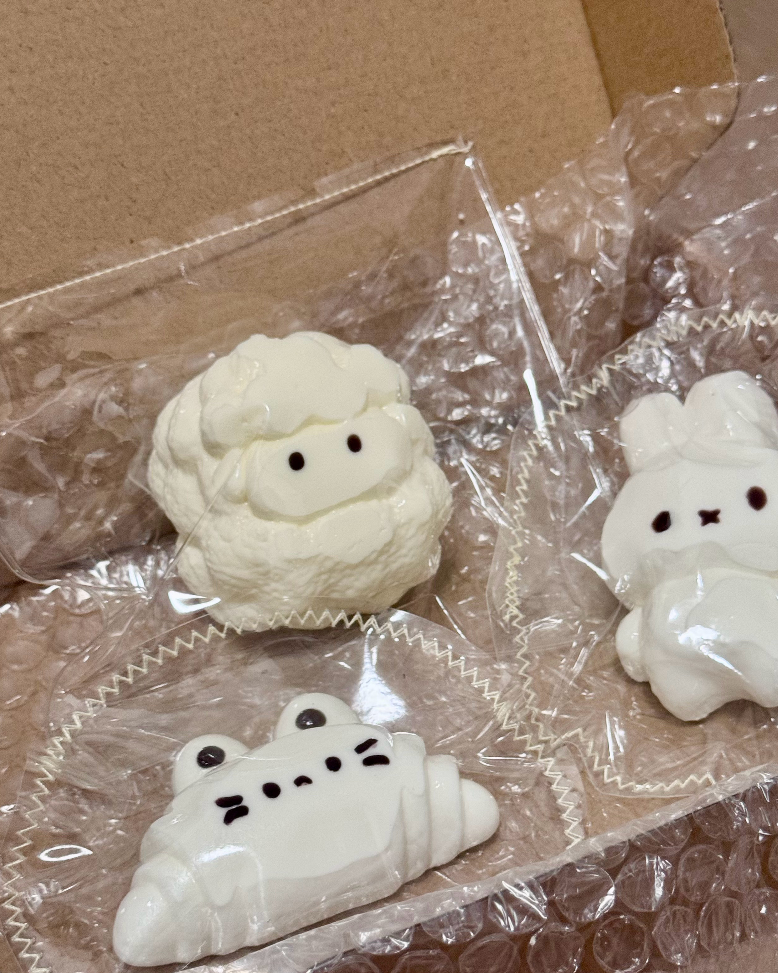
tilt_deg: -43.4
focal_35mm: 61
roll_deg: -1.8
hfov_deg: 25.0
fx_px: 1756
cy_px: 600
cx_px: 452
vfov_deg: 30.8
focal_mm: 6.76
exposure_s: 1/33
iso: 200
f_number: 1.78
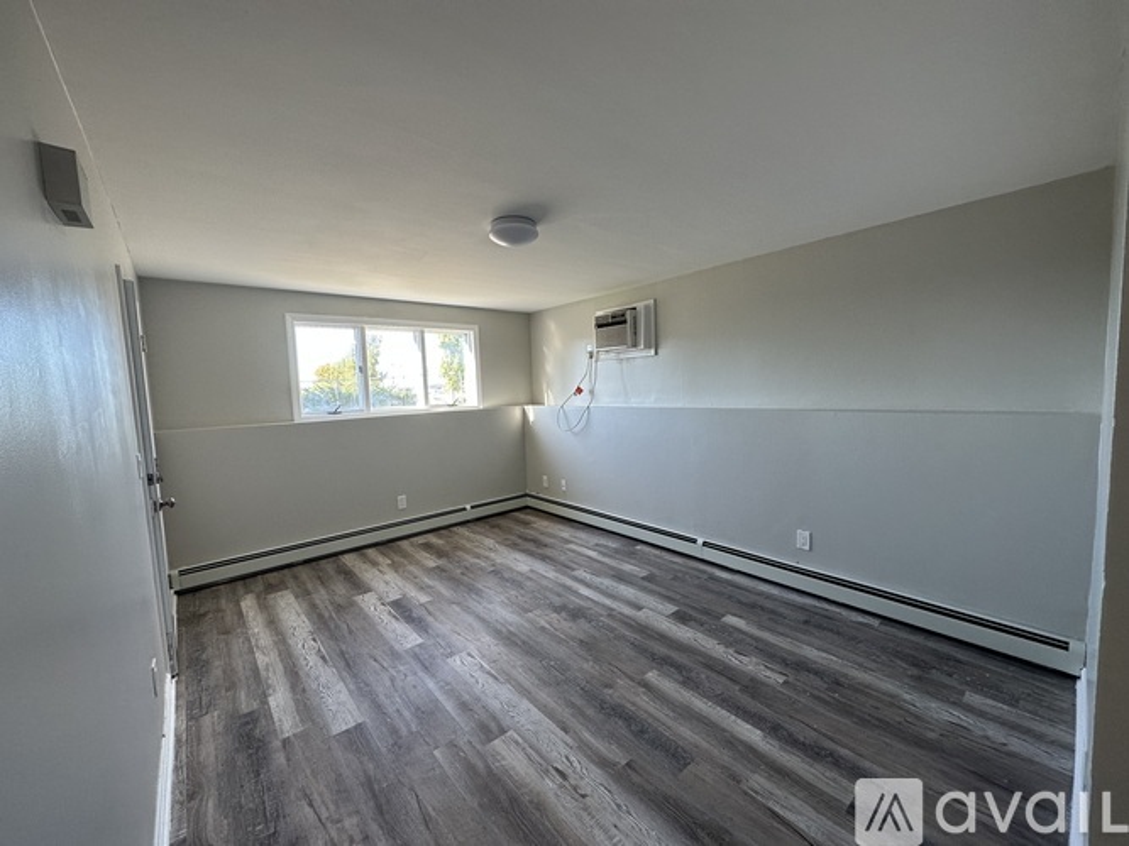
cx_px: 564
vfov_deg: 85.7
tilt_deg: -5.0
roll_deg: +2.4
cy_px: 423
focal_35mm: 14
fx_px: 457
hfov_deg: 102.1
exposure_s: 1/120
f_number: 2.2
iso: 100
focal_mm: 2.22
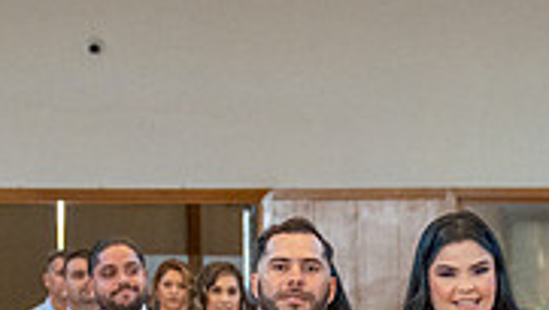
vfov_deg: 4.3
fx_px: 4092
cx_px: 423
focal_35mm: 281
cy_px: 490
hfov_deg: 7.7
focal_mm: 54
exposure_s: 1/200
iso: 1000
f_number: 3.2
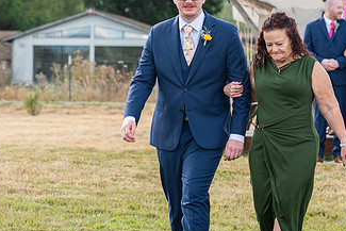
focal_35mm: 175
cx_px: 208
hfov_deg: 11.7
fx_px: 1683
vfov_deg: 7.9
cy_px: 137
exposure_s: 1/640
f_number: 4.5
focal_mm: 98
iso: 400
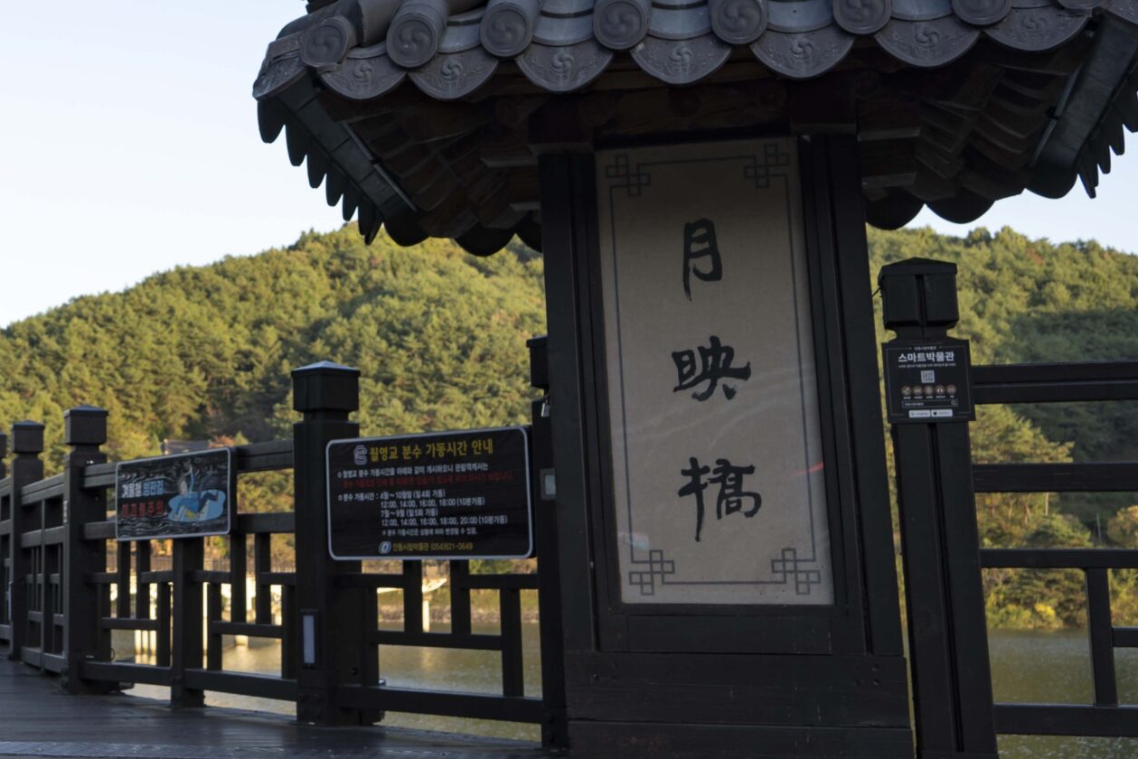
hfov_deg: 30.8
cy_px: 206
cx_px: 30
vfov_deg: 22.1
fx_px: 1929
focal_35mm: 61
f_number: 5.6
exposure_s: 1/100
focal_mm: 30
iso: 100
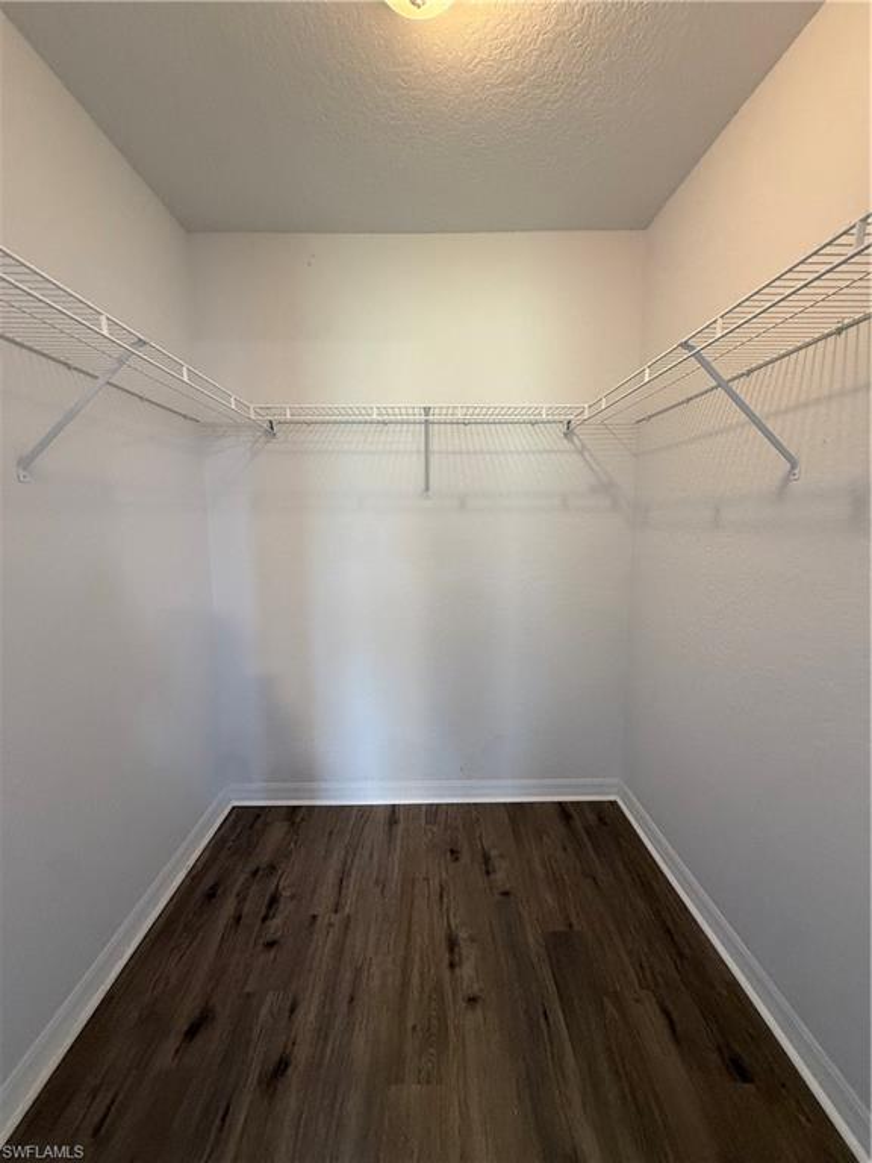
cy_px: 582
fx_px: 470
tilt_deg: -7.2
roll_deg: +0.4
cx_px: 436
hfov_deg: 85.7
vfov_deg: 102.1
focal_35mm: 14
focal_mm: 2.22
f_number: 2.2
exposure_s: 1/60
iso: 400
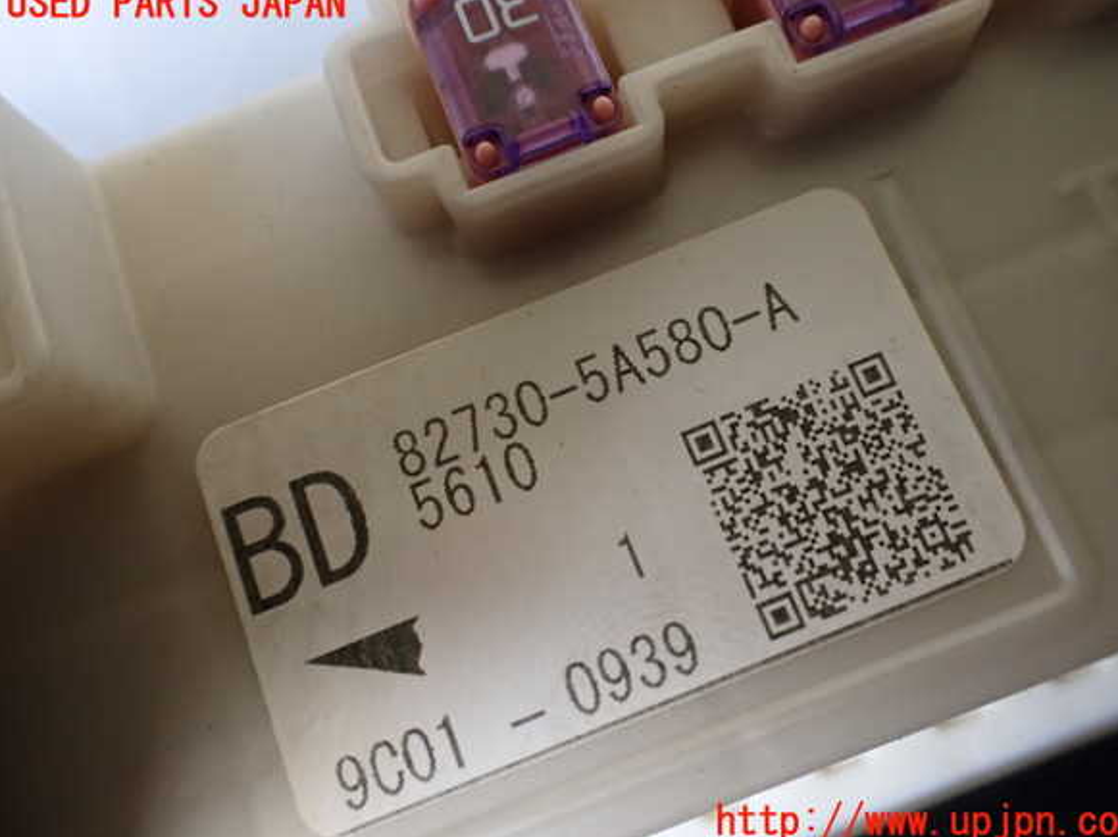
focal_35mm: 31
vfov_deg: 45.4
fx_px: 1001
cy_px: 414
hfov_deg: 58.4
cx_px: 573
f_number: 2.3
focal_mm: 5.4
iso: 320
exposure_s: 1/125
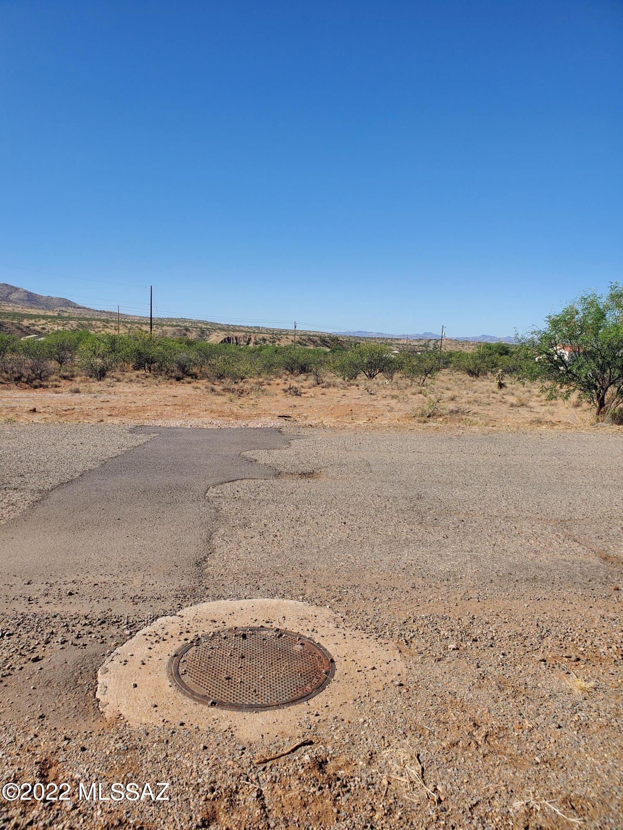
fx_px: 624
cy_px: 415
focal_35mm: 26
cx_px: 312
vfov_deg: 67.3
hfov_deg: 53.1
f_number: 2.4
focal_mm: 4.3
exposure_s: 1/1659
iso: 50
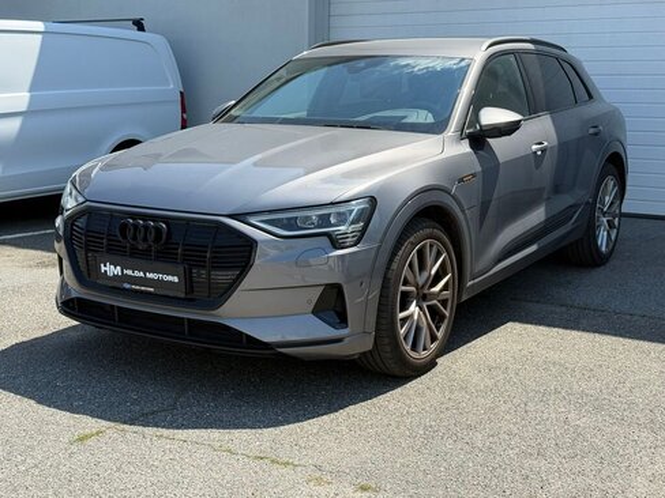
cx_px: 332
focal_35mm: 48
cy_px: 249
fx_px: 922
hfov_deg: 39.7
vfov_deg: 30.3
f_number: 1.78
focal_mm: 6.76
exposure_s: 1/3096
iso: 100
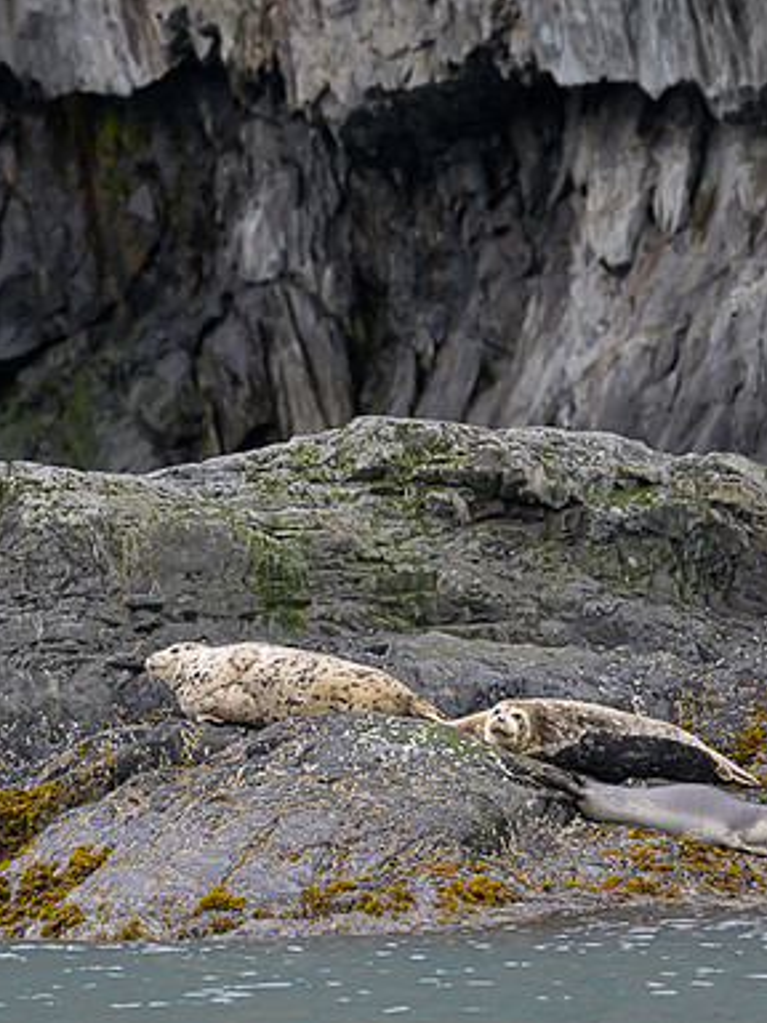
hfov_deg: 1.6
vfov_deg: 2.1
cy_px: 578
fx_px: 27652
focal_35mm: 936
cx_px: 409
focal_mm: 560
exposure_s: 1/1250
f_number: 7.1
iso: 800
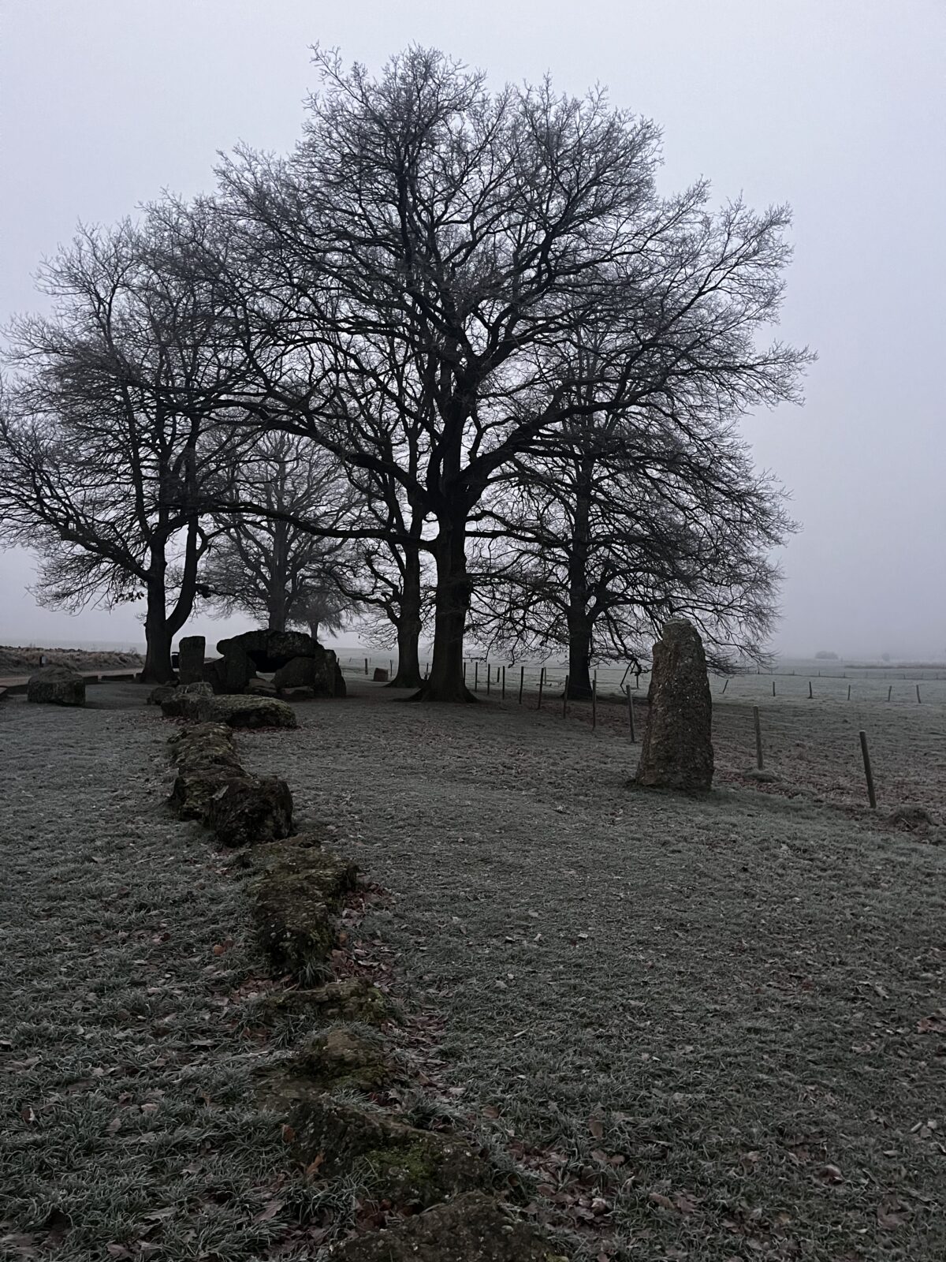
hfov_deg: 53.1
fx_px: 947
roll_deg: -1.1
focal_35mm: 26
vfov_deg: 67.3
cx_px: 473
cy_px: 631
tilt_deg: +3.0
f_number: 1.6
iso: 640
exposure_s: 1/36
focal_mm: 5.1
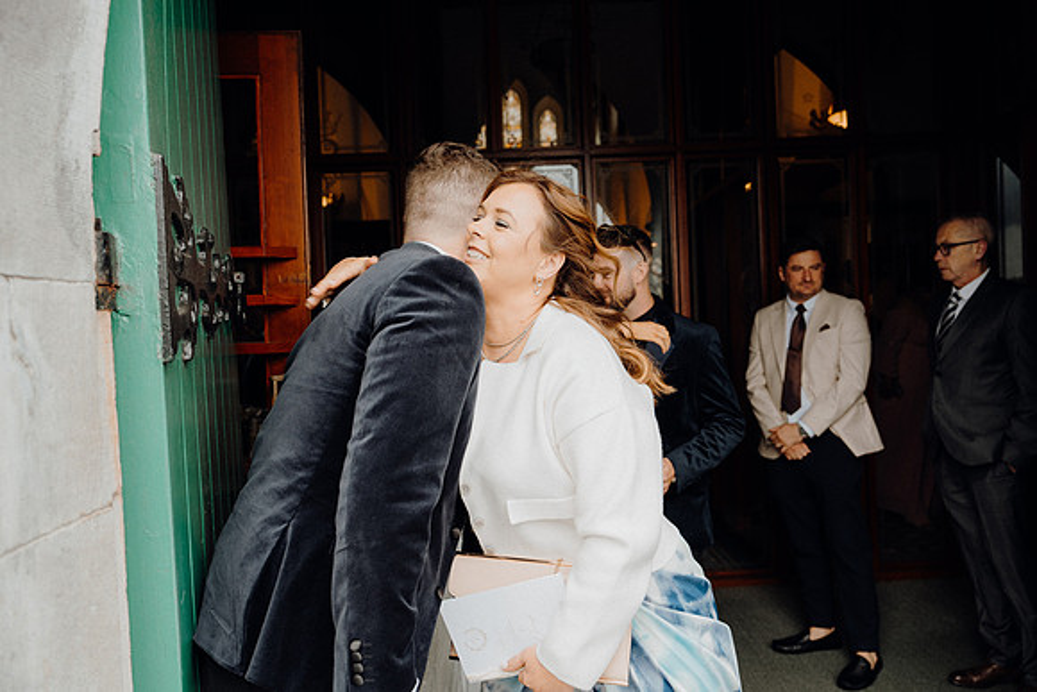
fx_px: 836
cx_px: 518
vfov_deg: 45.0
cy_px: 346
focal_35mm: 29
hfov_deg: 63.6
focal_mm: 29
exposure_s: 1/200
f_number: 3.5
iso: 200
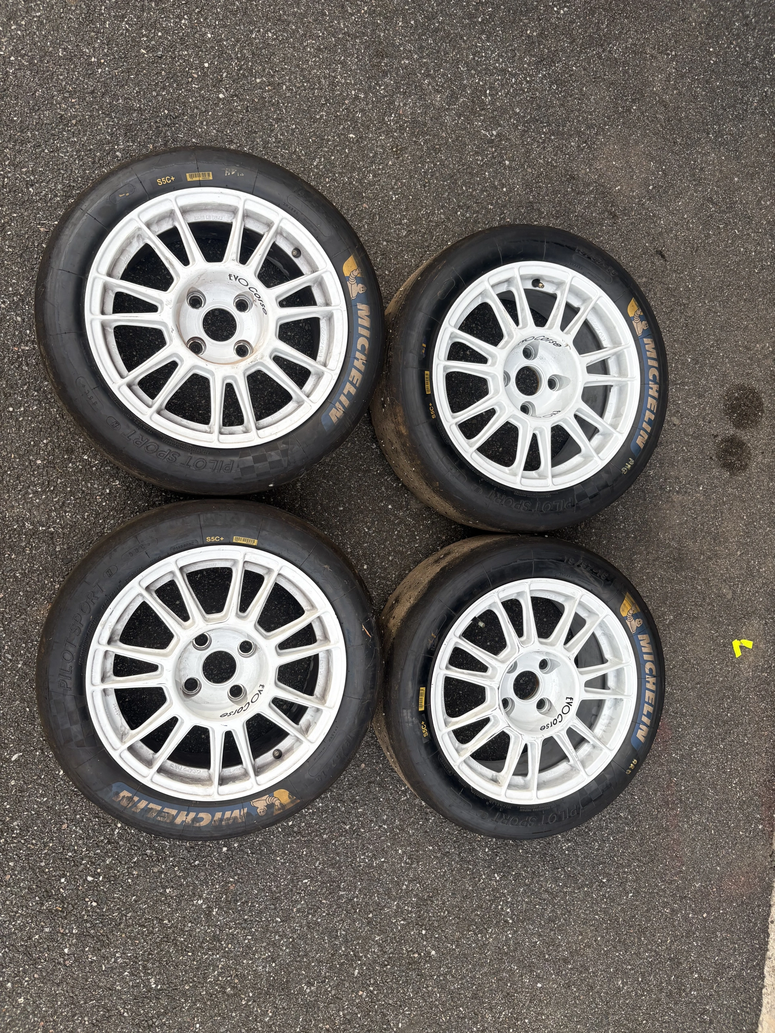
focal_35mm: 26
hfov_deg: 53.1
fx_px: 776
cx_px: 388
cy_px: 516
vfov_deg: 67.3
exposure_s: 1/465
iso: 50
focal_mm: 5.96
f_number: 1.6
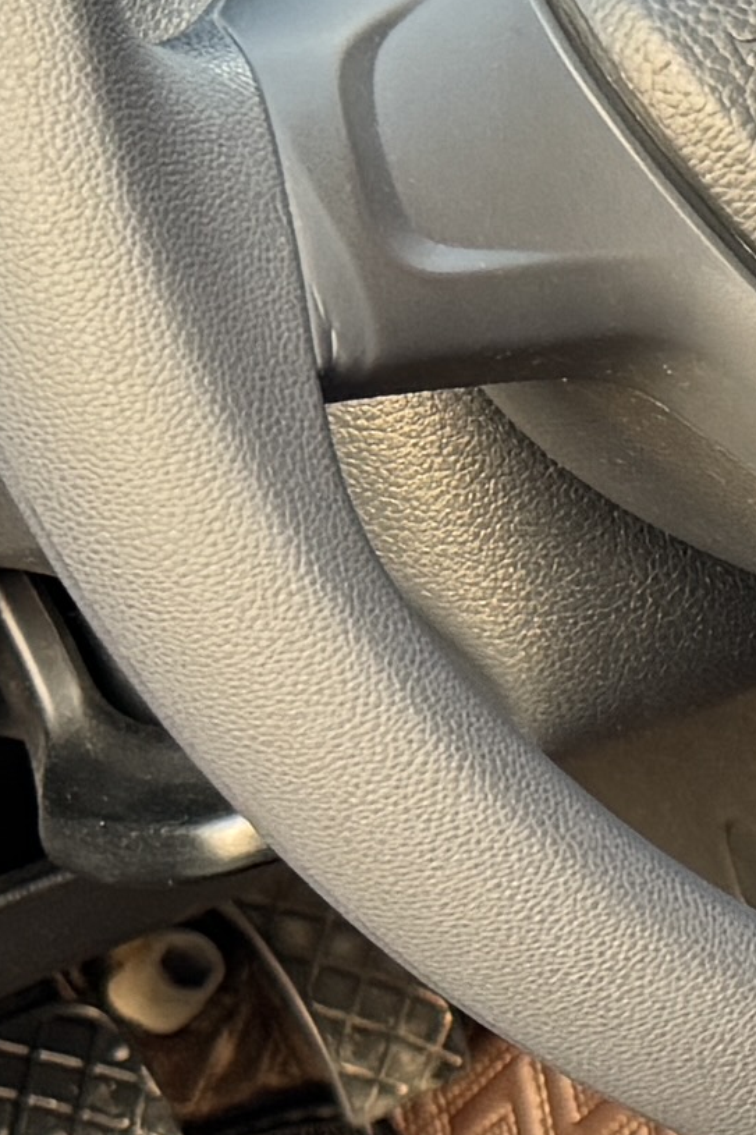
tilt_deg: -33.5
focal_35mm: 175
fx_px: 5514
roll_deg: -4.3
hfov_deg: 7.2
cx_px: 2001
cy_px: 1125
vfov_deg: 11.6
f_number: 1.78
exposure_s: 1/121
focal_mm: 6.76
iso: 200
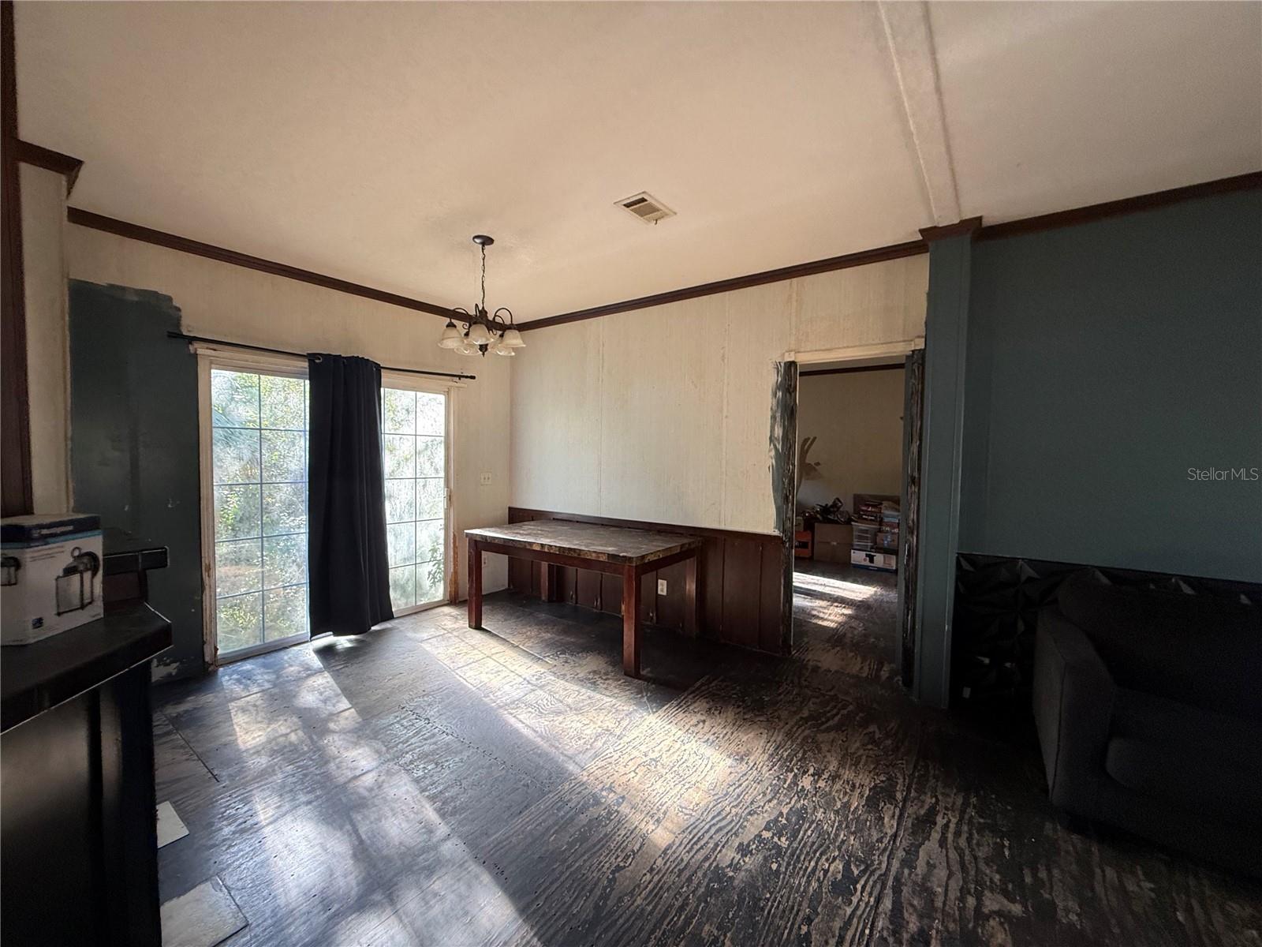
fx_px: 510
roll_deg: +2.0
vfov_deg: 85.7
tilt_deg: -4.5
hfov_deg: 102.1
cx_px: 631
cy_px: 474
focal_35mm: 14
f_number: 2.2
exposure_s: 1/99
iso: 250
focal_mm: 2.22
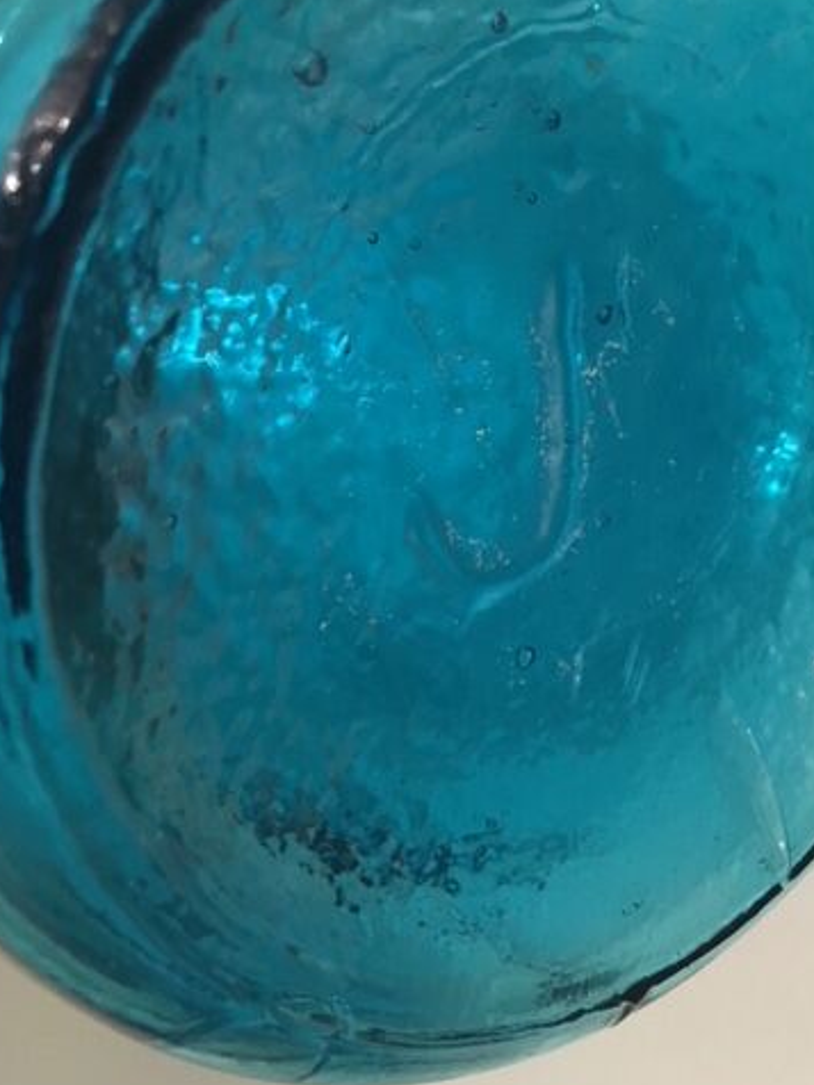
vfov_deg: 47.3
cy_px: 390
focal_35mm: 39
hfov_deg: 36.6
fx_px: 1223
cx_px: 513
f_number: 2.2
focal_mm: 4.15
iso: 250
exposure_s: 1/33
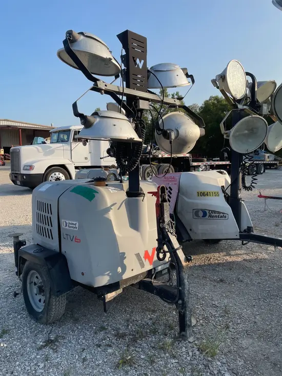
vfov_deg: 67.3
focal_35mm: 26
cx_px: 141
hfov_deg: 53.1
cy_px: 188
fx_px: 282
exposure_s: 1/2747
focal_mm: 4.2
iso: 50
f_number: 1.6
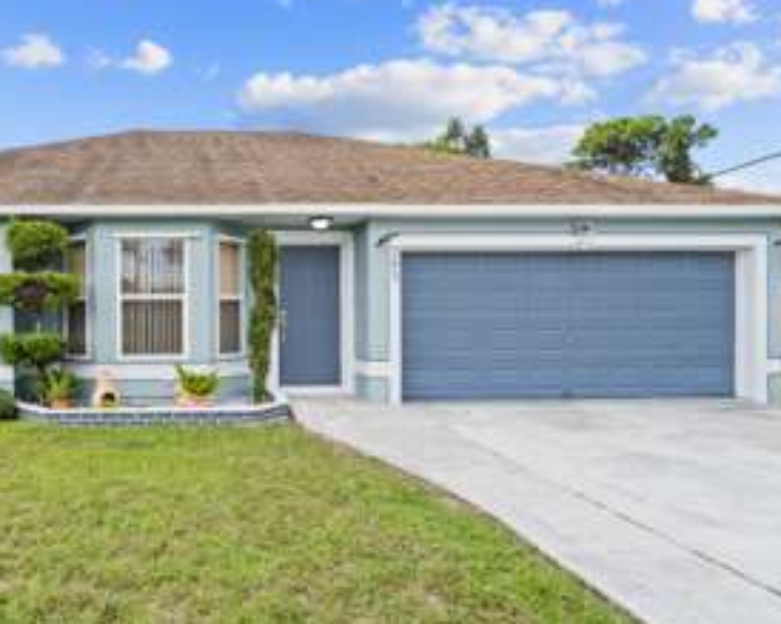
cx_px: 197
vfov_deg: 60.8
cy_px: 318
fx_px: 531
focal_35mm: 23
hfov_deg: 68.0
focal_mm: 14
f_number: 9
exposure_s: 1/80
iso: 250
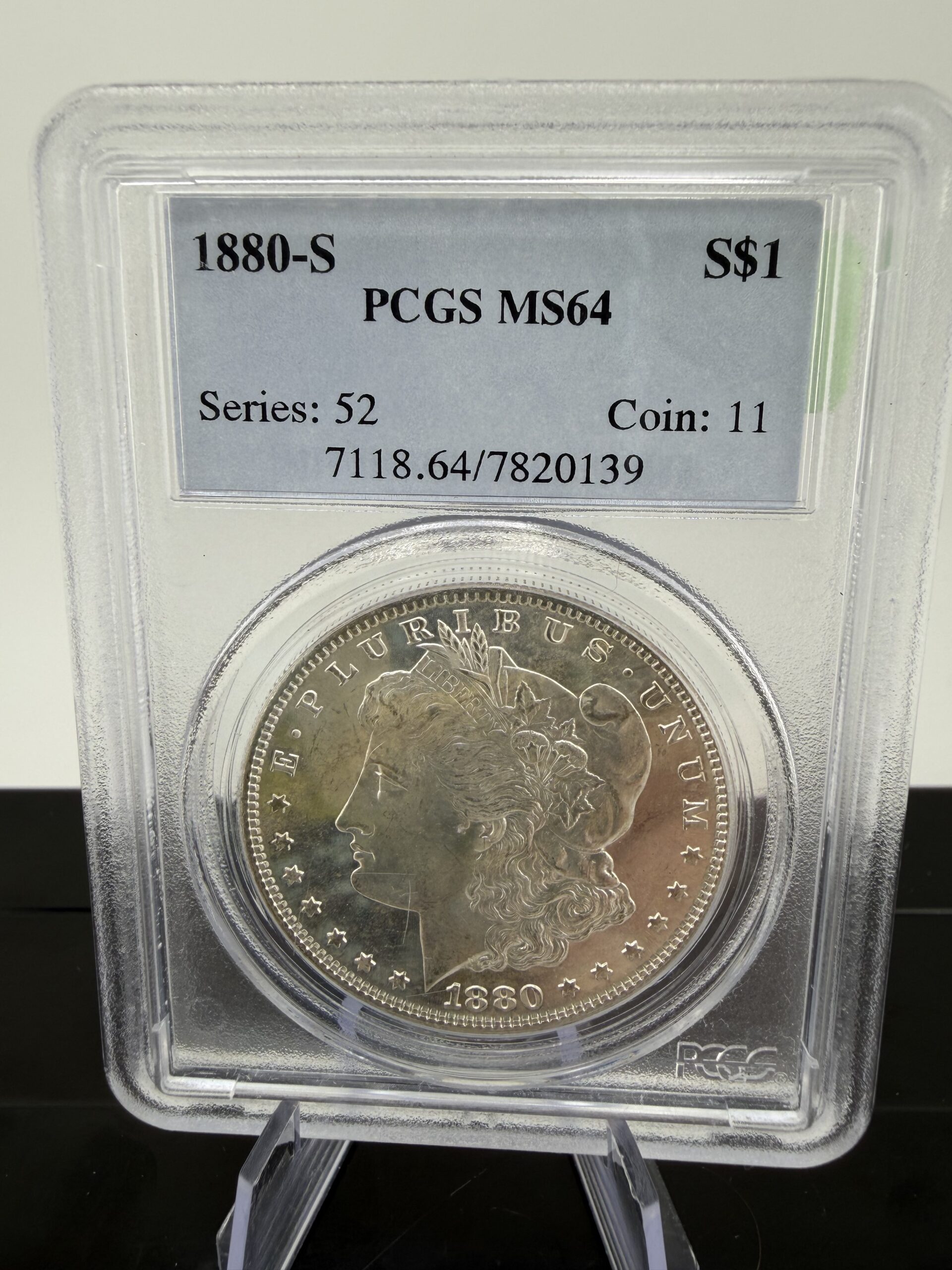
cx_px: 476
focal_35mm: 24
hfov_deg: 56.8
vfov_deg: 71.6
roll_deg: -0.8
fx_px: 880
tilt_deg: -29.4
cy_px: 635
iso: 32
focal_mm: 2.22
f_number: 2.2
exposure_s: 1/755
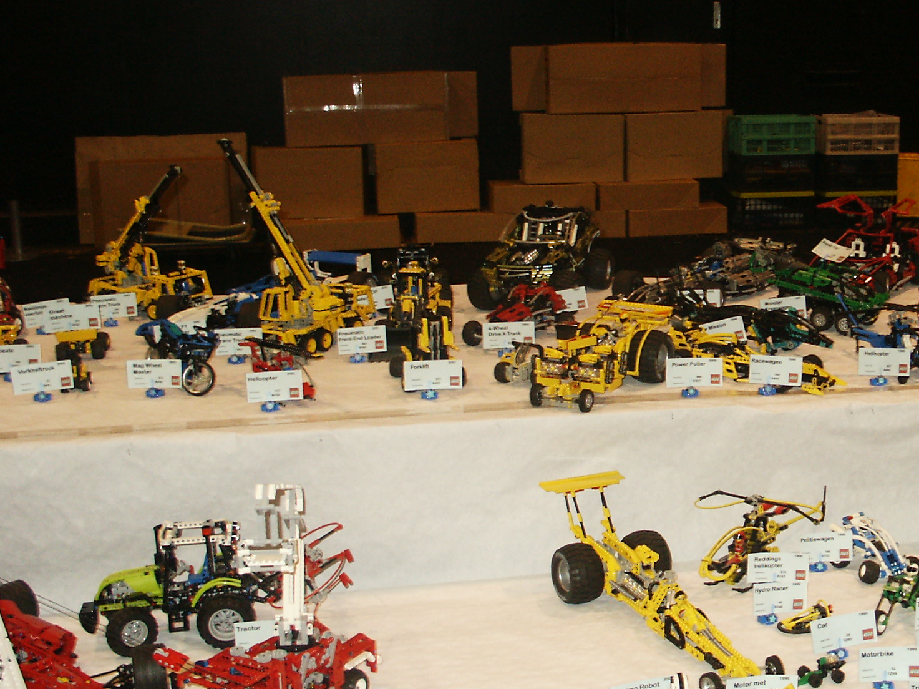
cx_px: 706
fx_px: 1433
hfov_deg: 34.7
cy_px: 350
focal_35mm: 54
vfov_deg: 27.0
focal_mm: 7.18
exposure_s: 1/45
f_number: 3
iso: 200
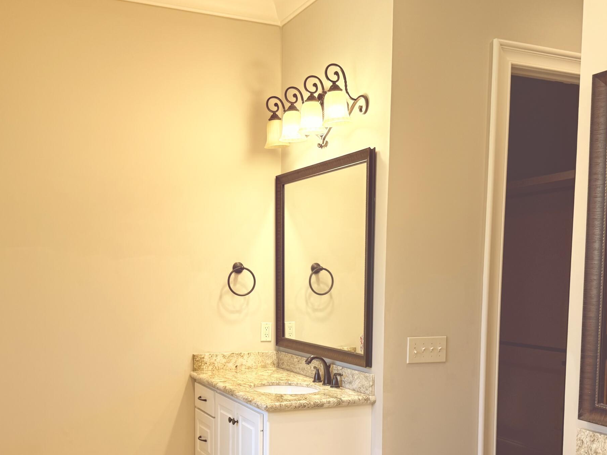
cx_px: 305
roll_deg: -0.5
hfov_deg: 46.8
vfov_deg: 35.1
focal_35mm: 40
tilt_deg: -5.0
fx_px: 701
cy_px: 344
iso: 125
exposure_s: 1/120
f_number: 1.78
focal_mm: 6.76
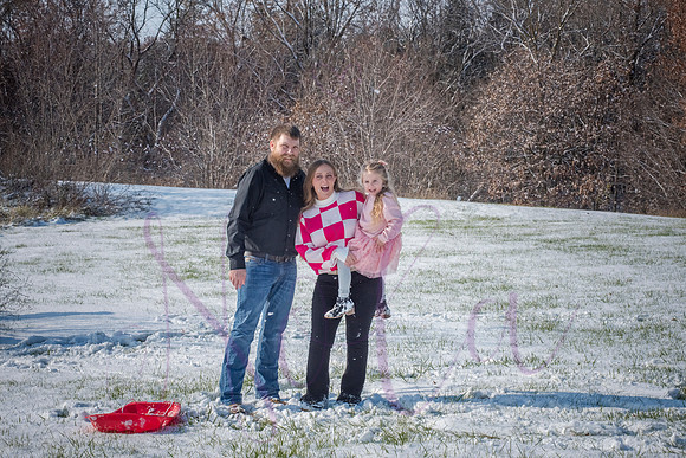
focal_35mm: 80
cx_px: 343
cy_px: 229
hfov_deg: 25.4
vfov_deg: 17.1
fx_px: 1525
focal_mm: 80
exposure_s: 1/1000
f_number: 16
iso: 640
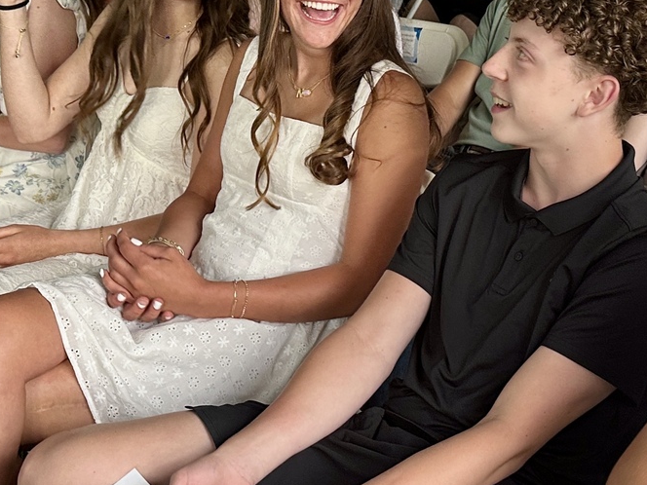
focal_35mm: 37
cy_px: 116
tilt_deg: -14.3
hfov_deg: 50.1
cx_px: 332
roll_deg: -1.5
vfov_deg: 37.6
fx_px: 692
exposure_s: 1/60
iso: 200
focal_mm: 6.86
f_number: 1.78
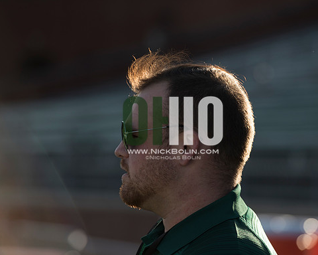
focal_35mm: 227
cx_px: 173
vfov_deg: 6.8
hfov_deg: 8.5
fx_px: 2136
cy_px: 128
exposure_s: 1/1600
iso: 320
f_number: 5
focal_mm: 200
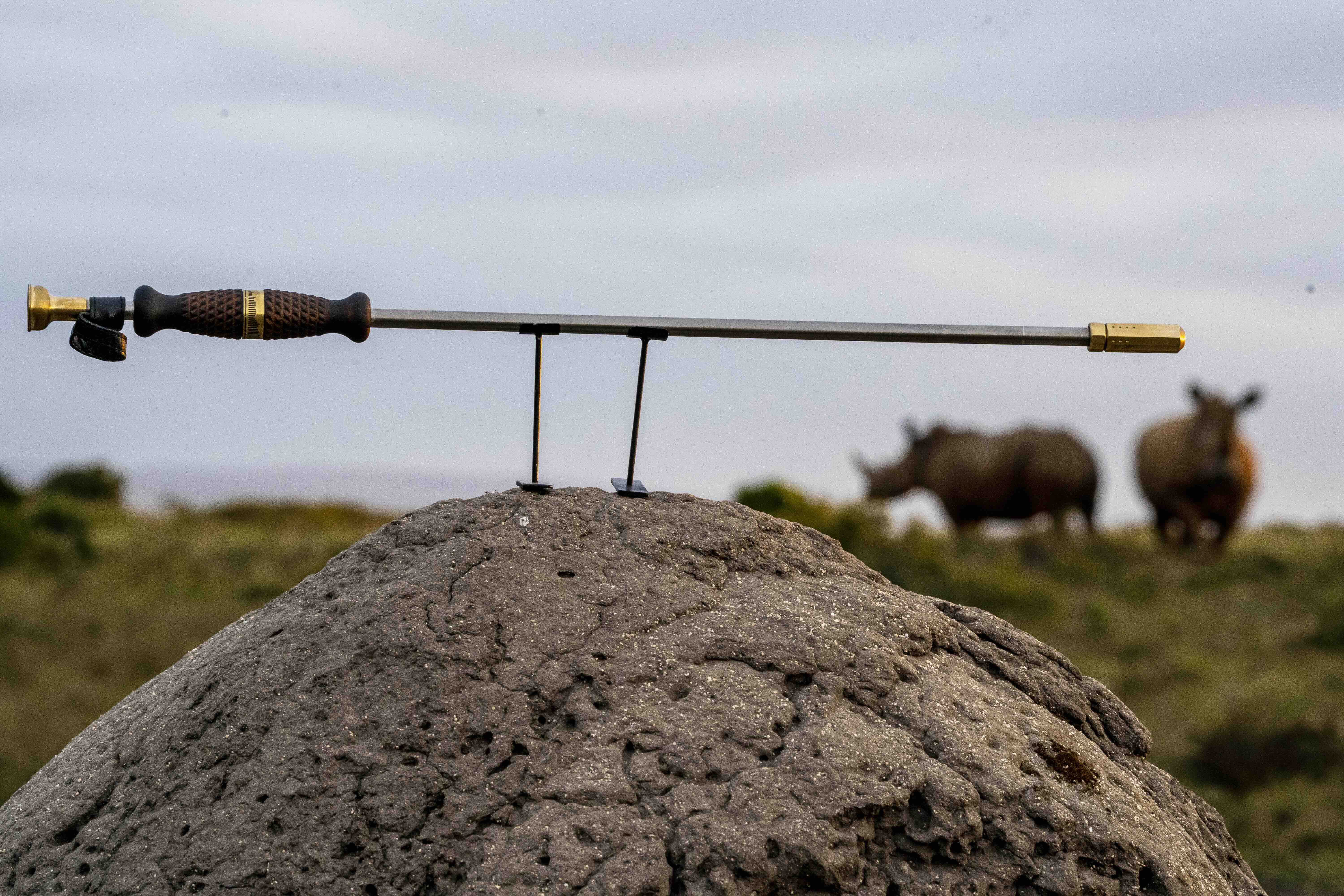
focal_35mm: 200
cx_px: 672
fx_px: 7466
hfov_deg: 10.3
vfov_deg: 6.9
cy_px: 448
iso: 4000
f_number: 14
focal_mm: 200
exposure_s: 1/125
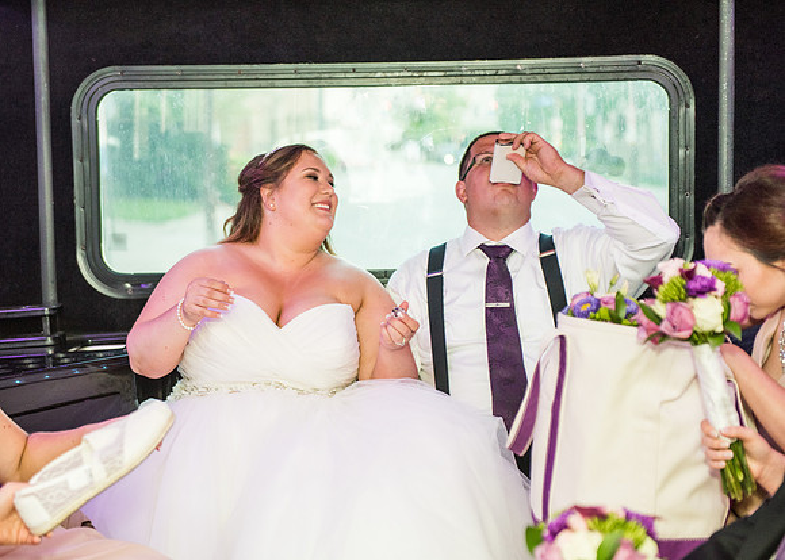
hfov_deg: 25.8
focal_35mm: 77
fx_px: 1716
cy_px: 266
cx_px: 371
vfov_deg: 18.5
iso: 1250
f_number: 2.8
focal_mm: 70
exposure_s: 1/100
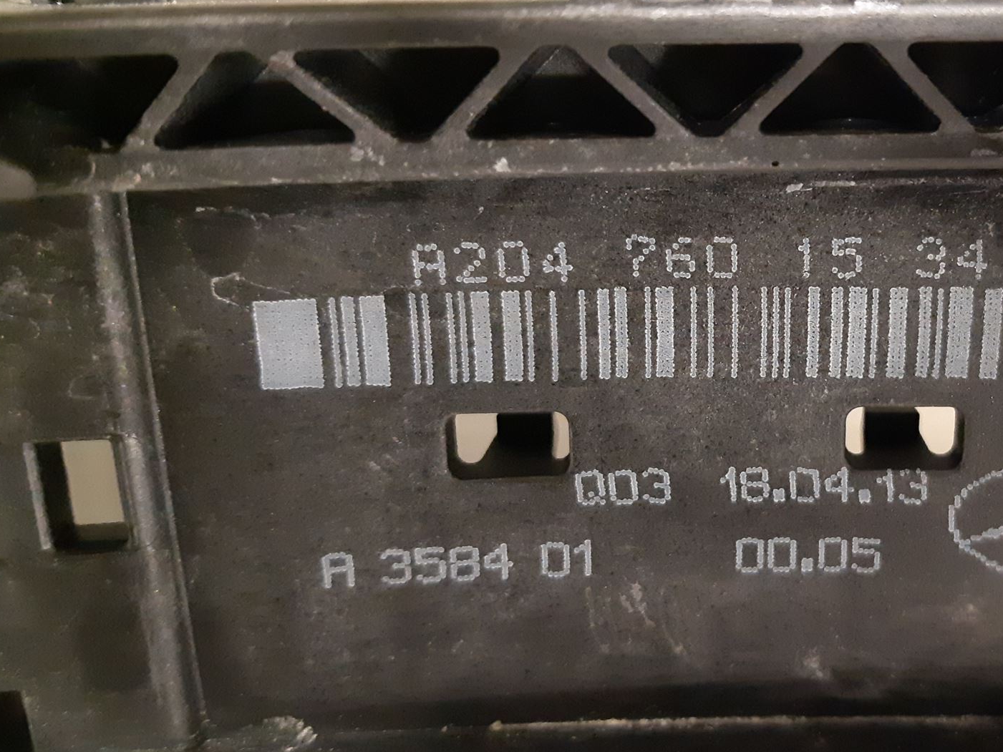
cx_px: 725
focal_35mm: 38
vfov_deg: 37.7
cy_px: 346
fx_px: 1101
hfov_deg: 47.5
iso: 640
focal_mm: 3.93
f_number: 1.7
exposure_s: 1/17
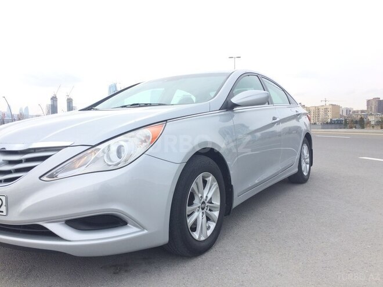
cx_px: 192
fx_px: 321
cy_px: 144
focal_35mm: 29
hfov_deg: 61.7
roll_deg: +0.7
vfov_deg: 48.2
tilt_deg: -2.8
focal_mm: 4.15
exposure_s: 1/562
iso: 32
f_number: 2.2
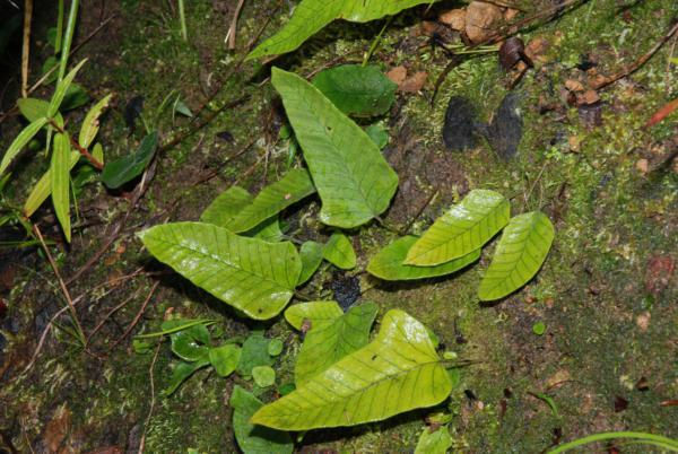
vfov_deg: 14.8
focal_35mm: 93
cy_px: 227
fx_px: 1754
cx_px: 339
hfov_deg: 21.9
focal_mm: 62
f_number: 14
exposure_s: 1/60
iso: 200
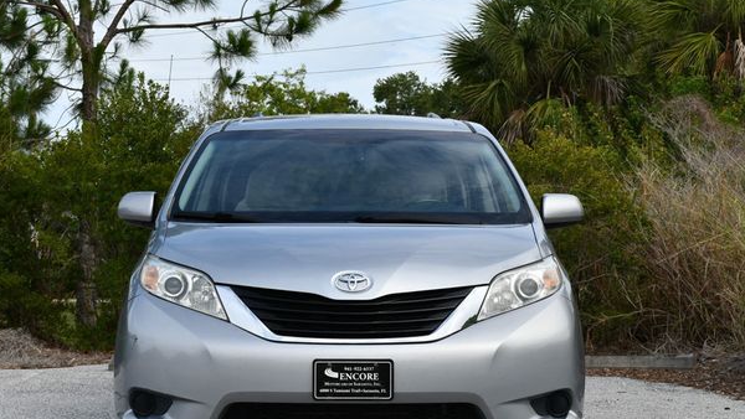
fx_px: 1502
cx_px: 349
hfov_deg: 27.9
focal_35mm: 76
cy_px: 258
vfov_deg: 15.9
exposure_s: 1/250
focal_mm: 34
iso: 200
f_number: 8
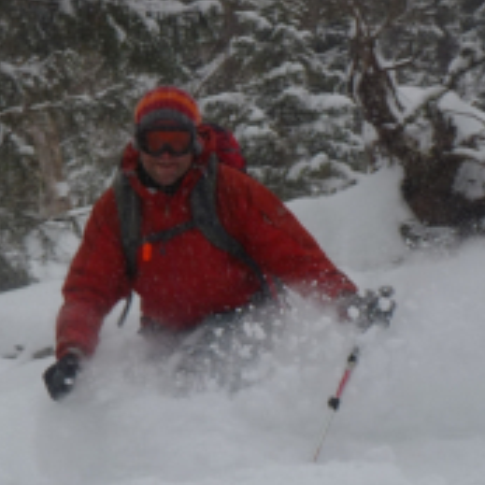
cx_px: 210
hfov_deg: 5.7
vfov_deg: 5.7
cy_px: 348
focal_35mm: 309
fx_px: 4898
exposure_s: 1/160
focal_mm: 30.1
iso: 100
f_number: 5.4
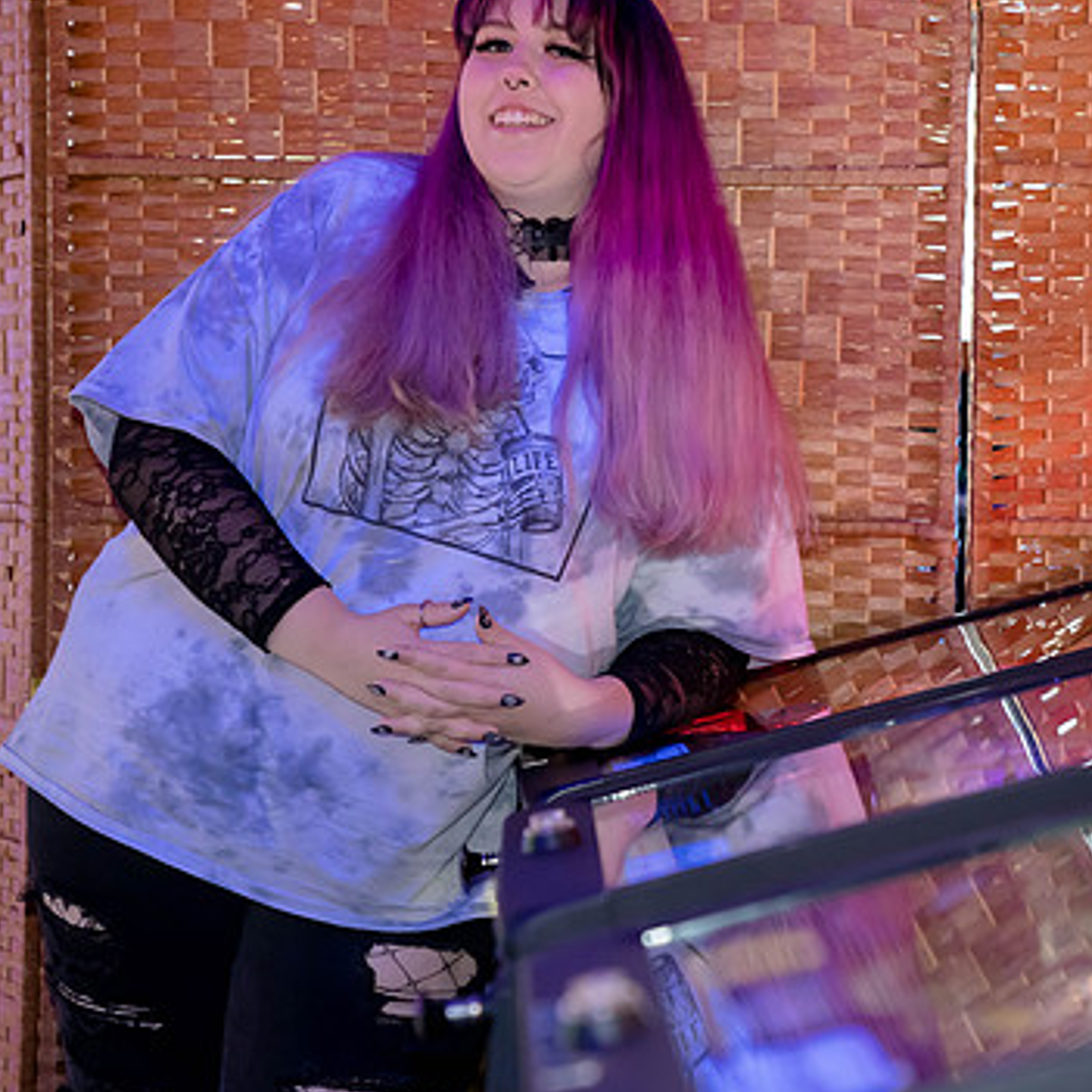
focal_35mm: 94
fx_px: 3355
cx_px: 753
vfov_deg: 18.5
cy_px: 534
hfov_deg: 18.4
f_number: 2.8
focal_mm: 67
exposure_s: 1/160
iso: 5000
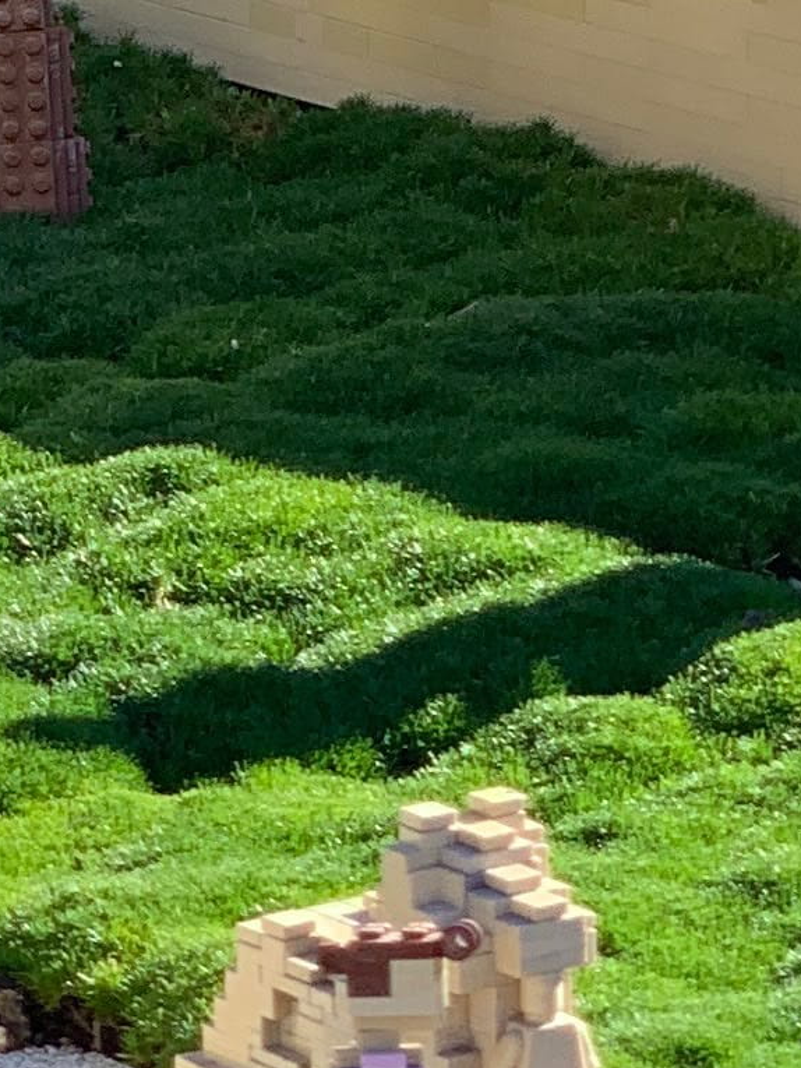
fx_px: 8451
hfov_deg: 5.4
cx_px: 218
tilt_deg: -2.8
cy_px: -1039
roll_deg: -0.4
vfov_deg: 7.0
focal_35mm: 274
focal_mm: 6
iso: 16
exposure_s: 1/250
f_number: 2.4
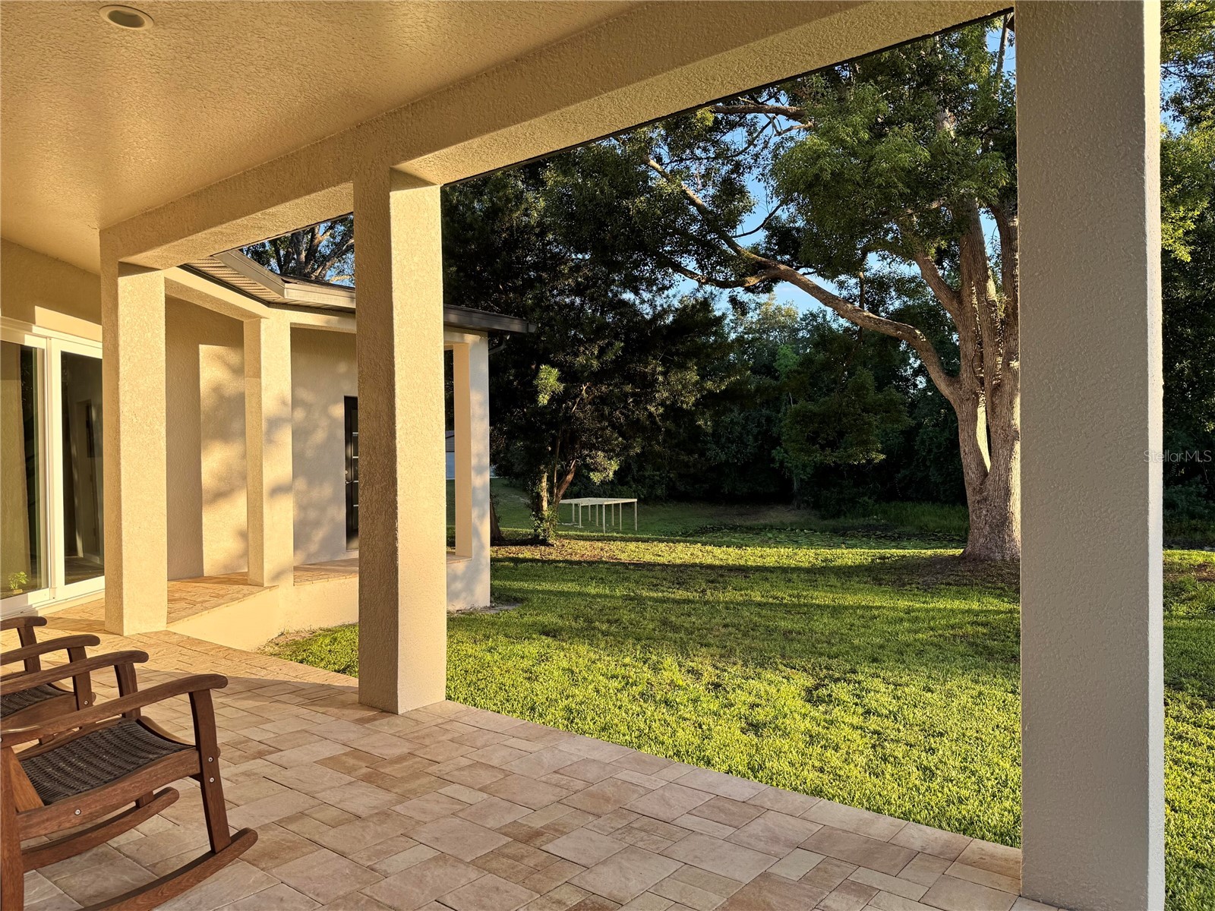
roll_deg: +0.4
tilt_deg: -1.1
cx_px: 608
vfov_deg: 56.8
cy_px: 456
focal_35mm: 24
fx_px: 842
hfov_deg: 71.6
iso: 80
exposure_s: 1/707
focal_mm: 6.76
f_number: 1.78
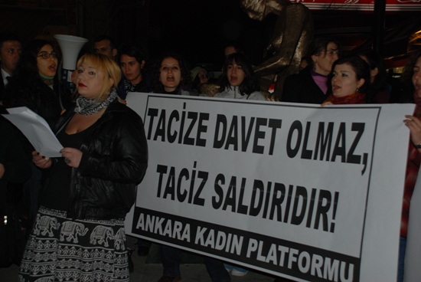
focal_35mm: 42
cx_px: 210
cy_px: 141
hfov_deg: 46.4
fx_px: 492
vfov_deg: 32.0
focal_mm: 28
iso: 200
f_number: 4
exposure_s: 1/60
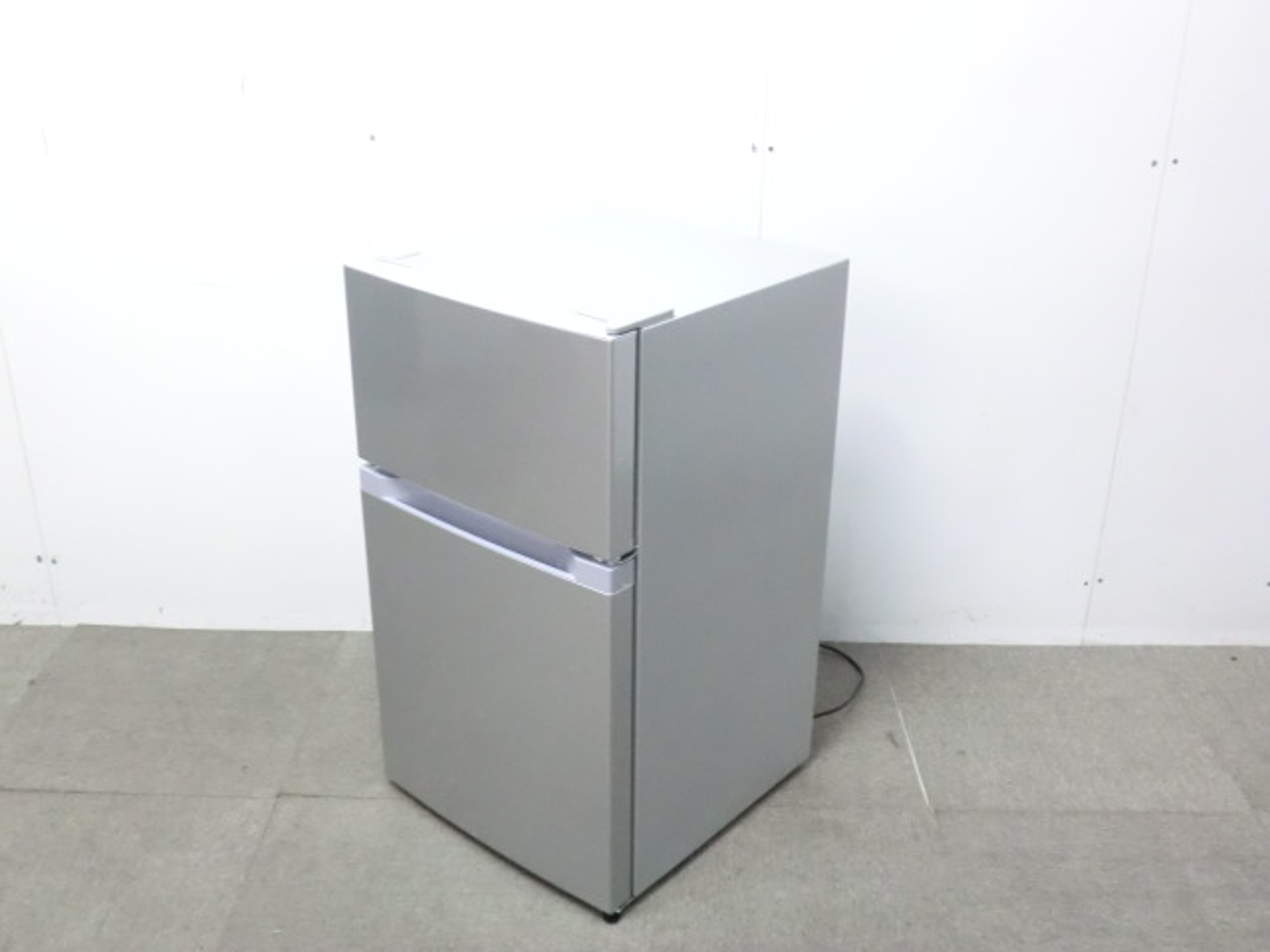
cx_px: 635
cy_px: 476
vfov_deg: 37.7
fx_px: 1394
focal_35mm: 38
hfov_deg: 49.0
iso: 800
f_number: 3.9
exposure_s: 1/25
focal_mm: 6.9
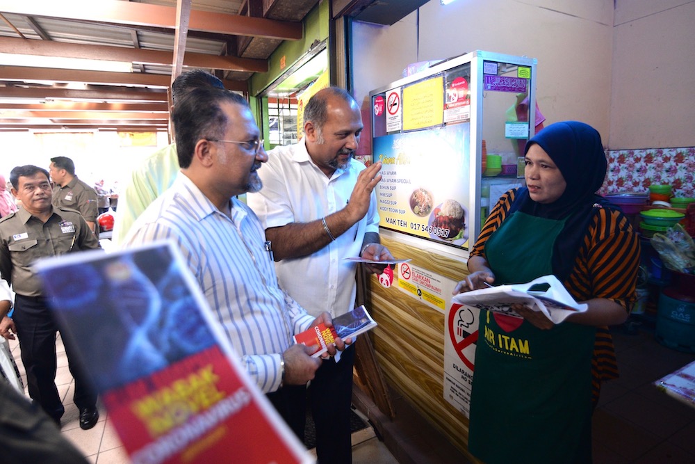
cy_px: 232
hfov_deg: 93.3
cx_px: 348
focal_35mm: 17
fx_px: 328
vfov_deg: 70.5
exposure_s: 1/320
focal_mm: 17
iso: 1600
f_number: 2.8
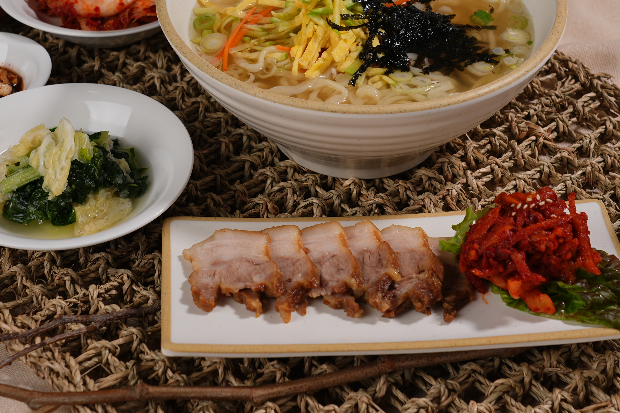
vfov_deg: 16.5
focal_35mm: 82
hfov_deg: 24.8
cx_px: 283
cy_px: 77
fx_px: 1412
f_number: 8
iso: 50
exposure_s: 1/160
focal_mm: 46
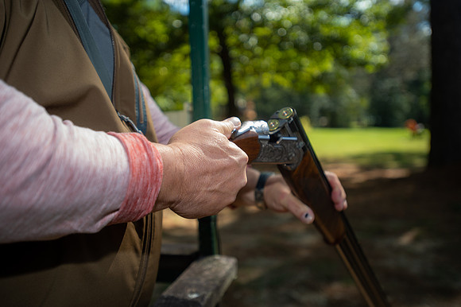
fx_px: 448
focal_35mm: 35
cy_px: 154
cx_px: 230
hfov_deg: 54.5
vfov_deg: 37.8
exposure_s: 1/250
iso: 80
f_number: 2.8
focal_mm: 35
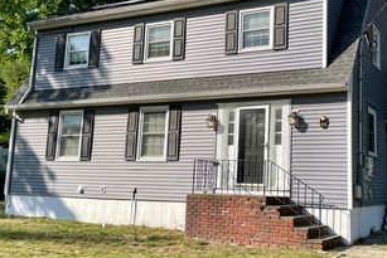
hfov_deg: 43.8
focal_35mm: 44
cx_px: 262
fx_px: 473
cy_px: 118
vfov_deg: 30.5
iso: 50
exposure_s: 1/3125
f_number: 1.6
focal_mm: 4.2
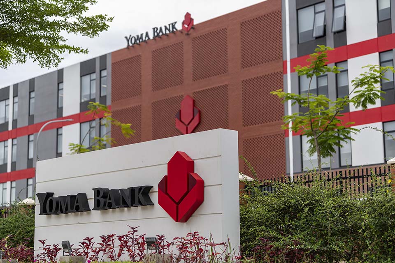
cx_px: 198
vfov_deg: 19.5
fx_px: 768
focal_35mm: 70
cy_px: 132
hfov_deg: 28.8
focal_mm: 70
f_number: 3.5
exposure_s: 1/400
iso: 64
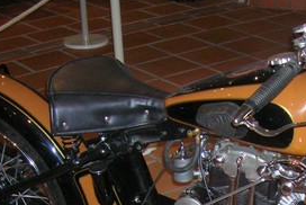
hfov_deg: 21.9
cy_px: 270
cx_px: 240
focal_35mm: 92
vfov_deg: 14.3
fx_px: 783
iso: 153
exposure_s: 1/60.1
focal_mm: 5.7
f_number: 2.9
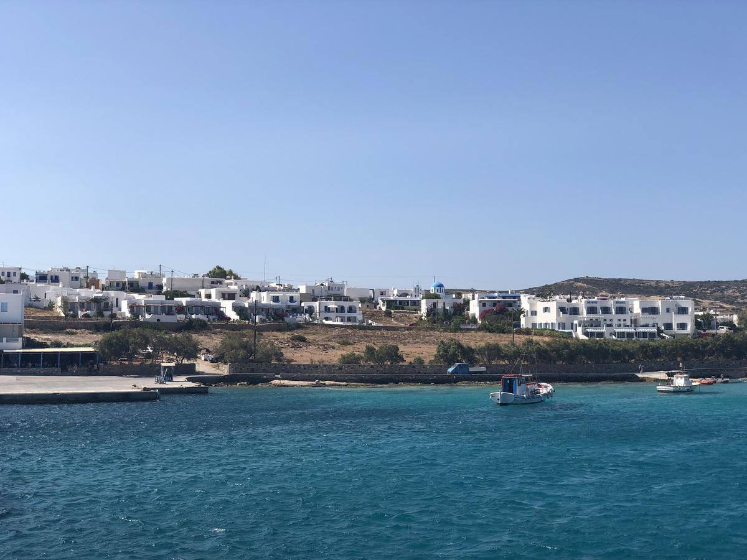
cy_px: 280
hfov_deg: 36.8
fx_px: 1122
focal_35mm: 52
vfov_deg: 28.0
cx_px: 374
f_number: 2.4
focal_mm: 6
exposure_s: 1/1372
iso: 16
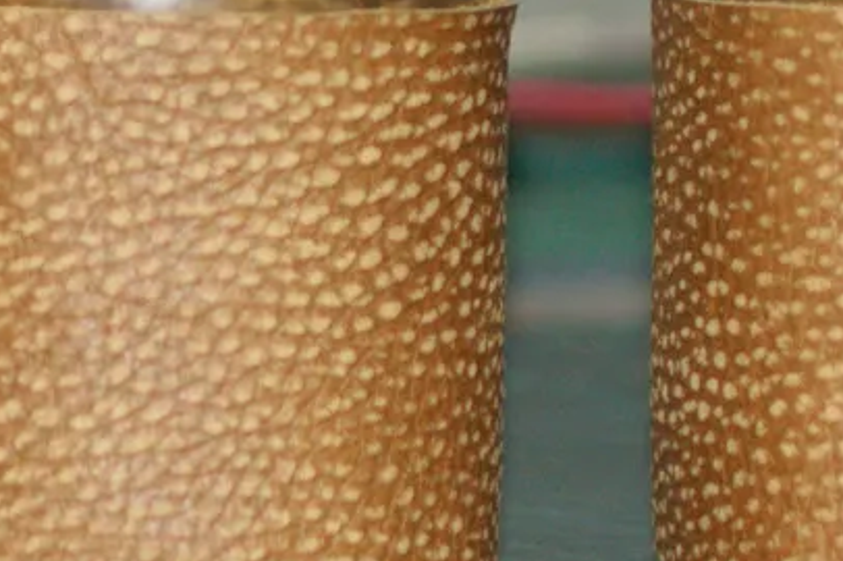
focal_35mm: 554
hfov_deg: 3.7
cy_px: -62
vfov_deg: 2.5
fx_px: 12962
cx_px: 569
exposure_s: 1/125
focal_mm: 100
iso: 400
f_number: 5
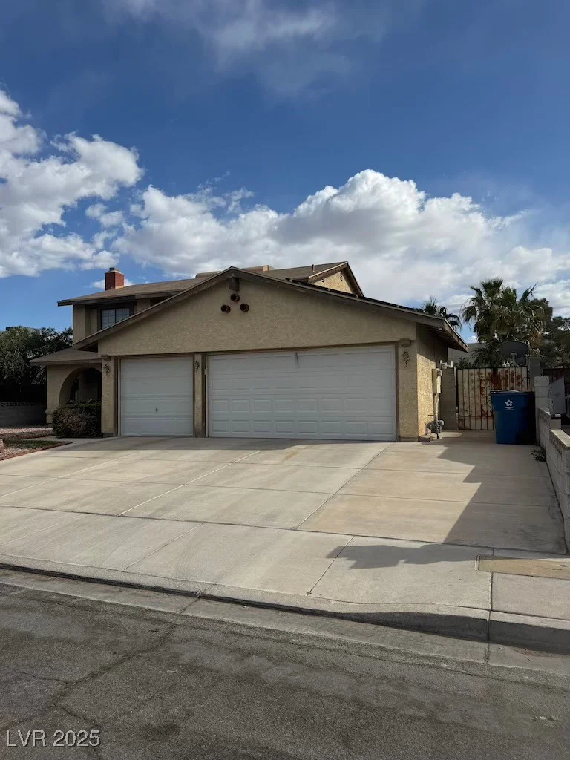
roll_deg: +1.7
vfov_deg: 71.6
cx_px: 285
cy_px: 380
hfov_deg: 56.8
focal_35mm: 24
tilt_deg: +0.9
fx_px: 527
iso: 80
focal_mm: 6.76
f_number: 1.78
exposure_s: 1/7937
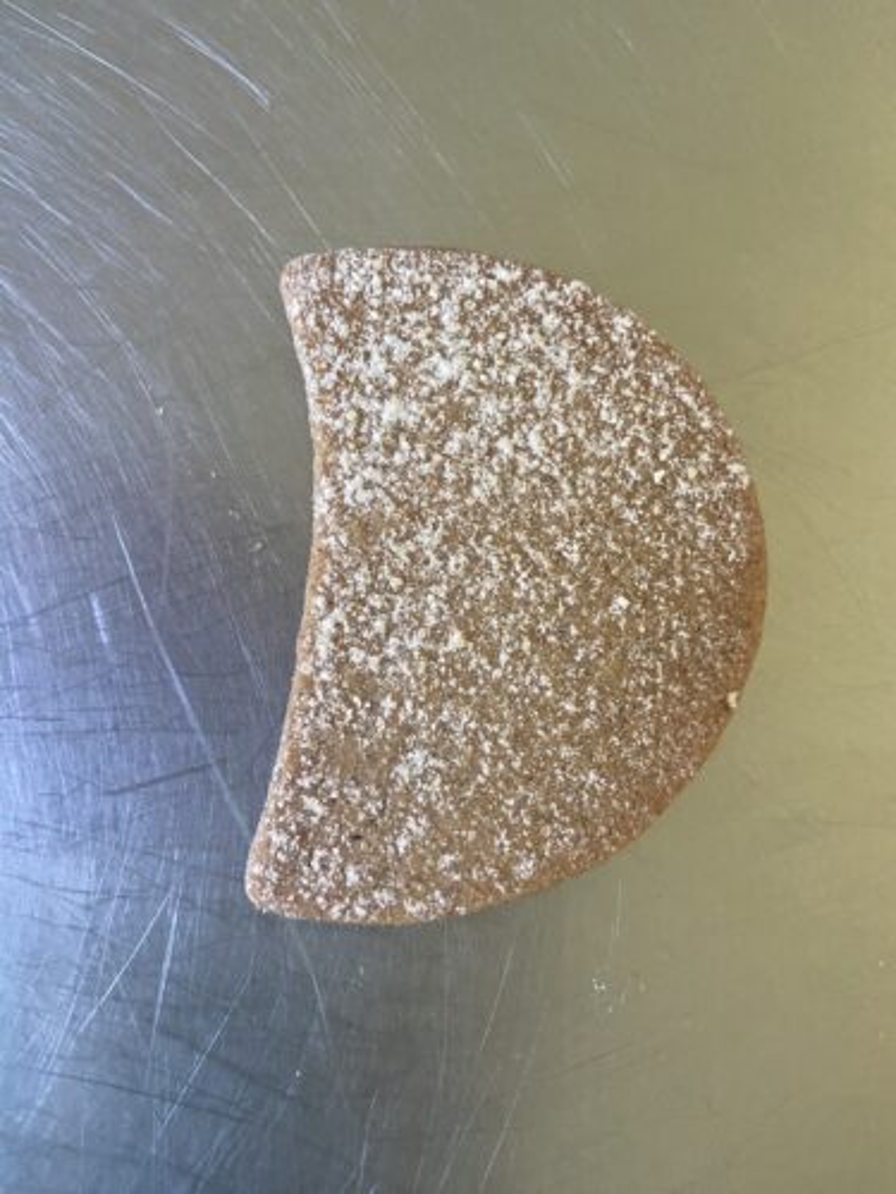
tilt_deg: -82.9
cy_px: 597
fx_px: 863
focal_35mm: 25
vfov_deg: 69.4
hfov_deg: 54.9
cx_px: 448
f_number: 1.8
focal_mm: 4.25
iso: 500
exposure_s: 1/60
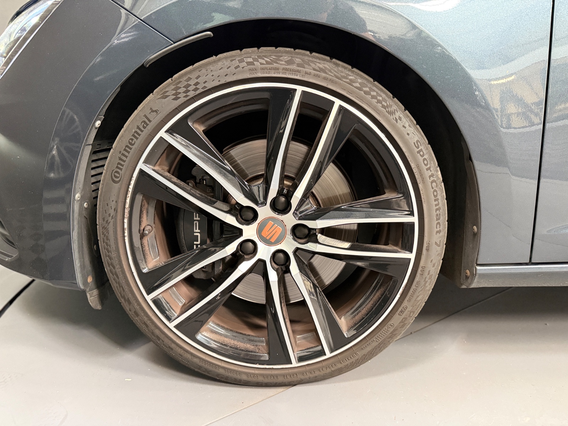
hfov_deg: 71.6
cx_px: 284
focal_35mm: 24
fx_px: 394
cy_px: 213
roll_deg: +0.6
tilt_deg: -12.4
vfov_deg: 56.8
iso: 800
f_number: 1.78
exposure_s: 1/50
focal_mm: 6.76
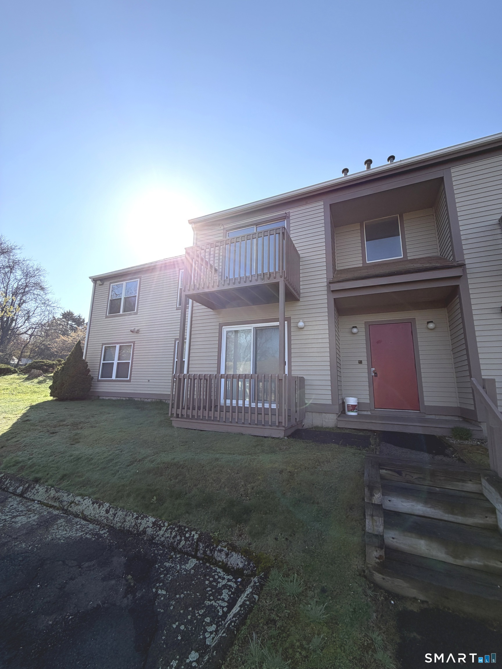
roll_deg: -1.1
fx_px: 271
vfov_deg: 102.1
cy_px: 334
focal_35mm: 14
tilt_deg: +11.4
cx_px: 251
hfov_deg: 85.7
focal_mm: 2.22
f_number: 2.2
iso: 25
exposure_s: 1/799
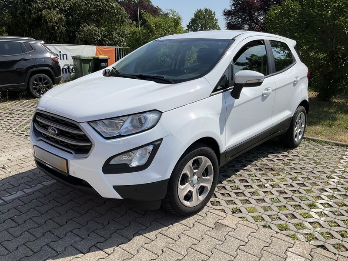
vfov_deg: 48.2
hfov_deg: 61.7
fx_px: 292
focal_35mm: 29
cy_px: 130
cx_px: 174
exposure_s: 1/2538
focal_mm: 3
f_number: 1.8
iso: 25
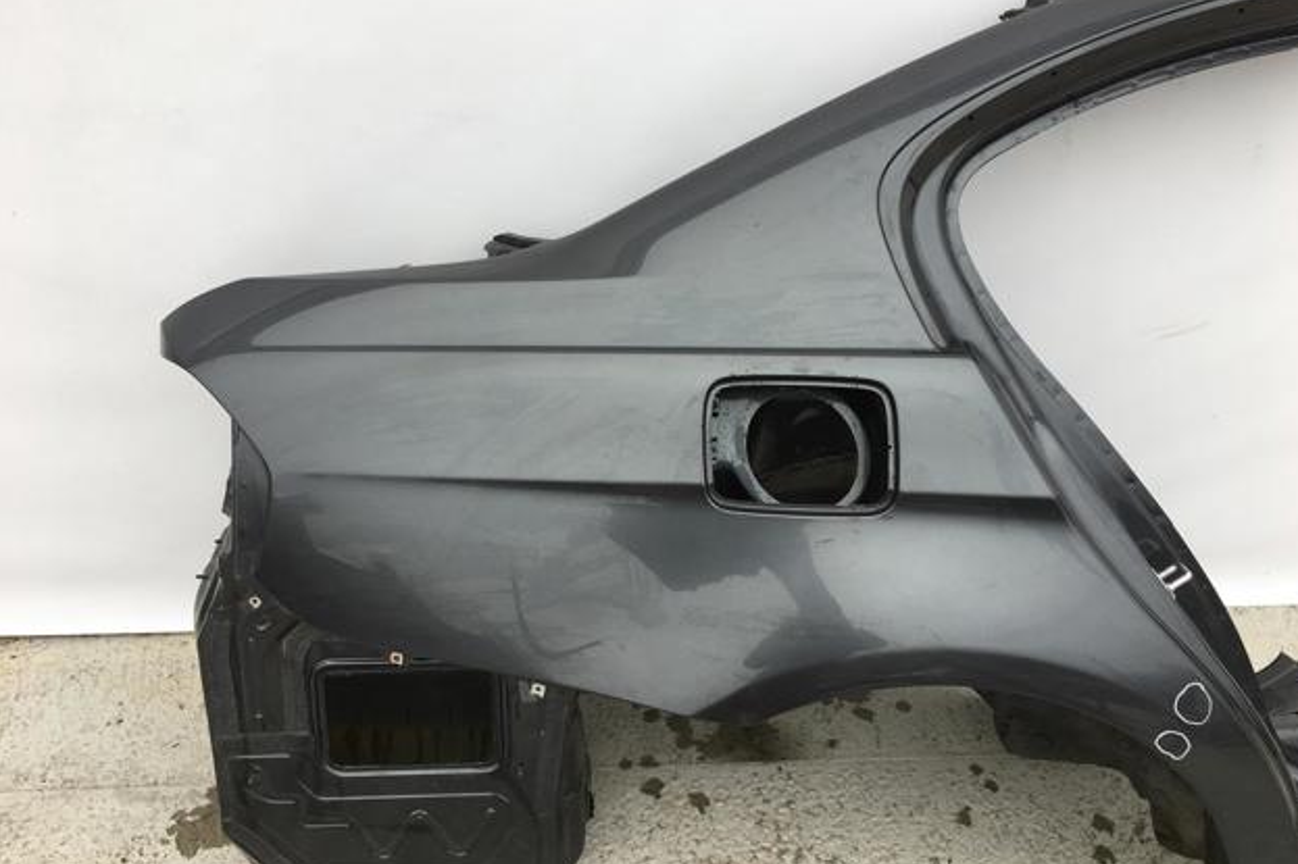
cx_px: 663
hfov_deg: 60.3
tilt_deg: -34.6
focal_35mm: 31
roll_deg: -1.3
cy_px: 441
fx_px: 1117
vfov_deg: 42.3
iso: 25
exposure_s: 1/184
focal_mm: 4.15
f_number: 2.2
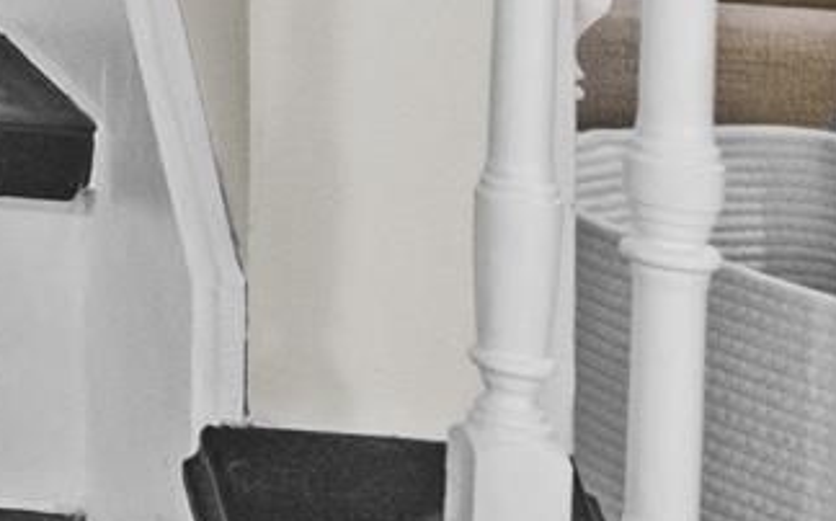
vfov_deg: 10.2
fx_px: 2687
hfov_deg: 12.5
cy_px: -556
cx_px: -1334
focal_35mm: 118
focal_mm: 10
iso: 400
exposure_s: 2
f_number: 8
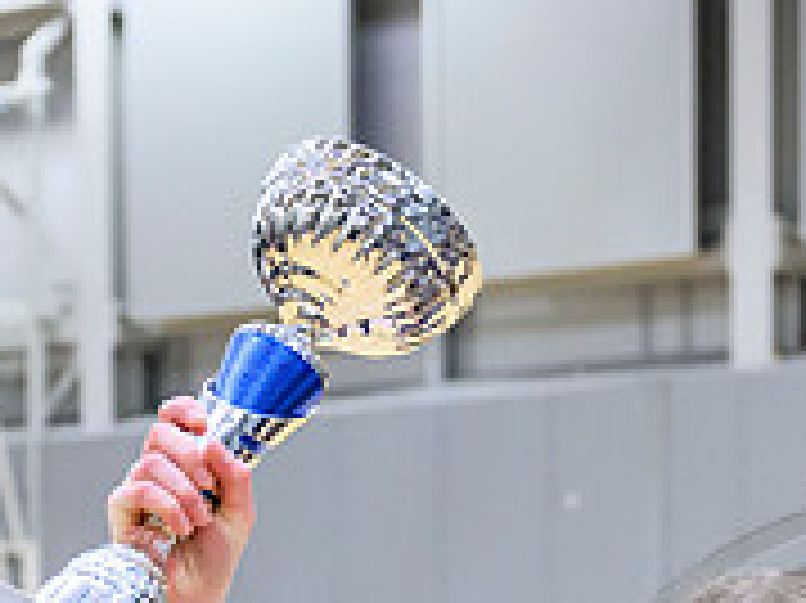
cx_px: 1110
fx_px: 3327
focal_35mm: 143
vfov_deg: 10.0
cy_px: 947
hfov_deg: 13.2
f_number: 3.5
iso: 5000
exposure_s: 1/500
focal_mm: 41
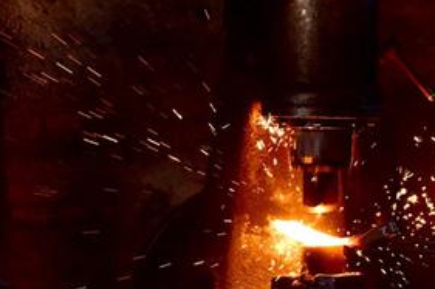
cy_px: 92
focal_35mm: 114
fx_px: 1377
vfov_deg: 12.0
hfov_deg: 17.8
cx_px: 368
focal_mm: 50
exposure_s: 1/125
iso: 2000
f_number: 5.6
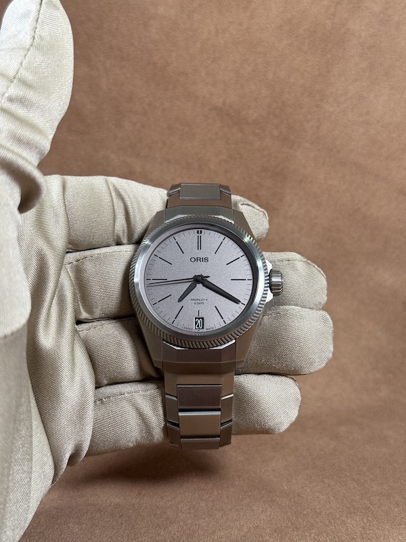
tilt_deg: -12.3
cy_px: 271
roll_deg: -1.2
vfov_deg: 39.7
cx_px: 203
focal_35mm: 48
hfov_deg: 30.3
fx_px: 751
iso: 125
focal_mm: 6.76
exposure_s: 1/60
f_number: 1.78
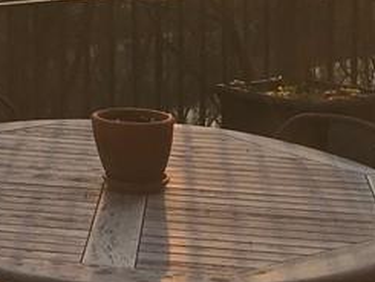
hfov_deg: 16.0
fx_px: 1268
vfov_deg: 12.0
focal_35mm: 117
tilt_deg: +0.5
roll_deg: -0.2
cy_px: -152
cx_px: -109
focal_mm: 3.99
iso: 20
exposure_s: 1/997
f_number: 1.8
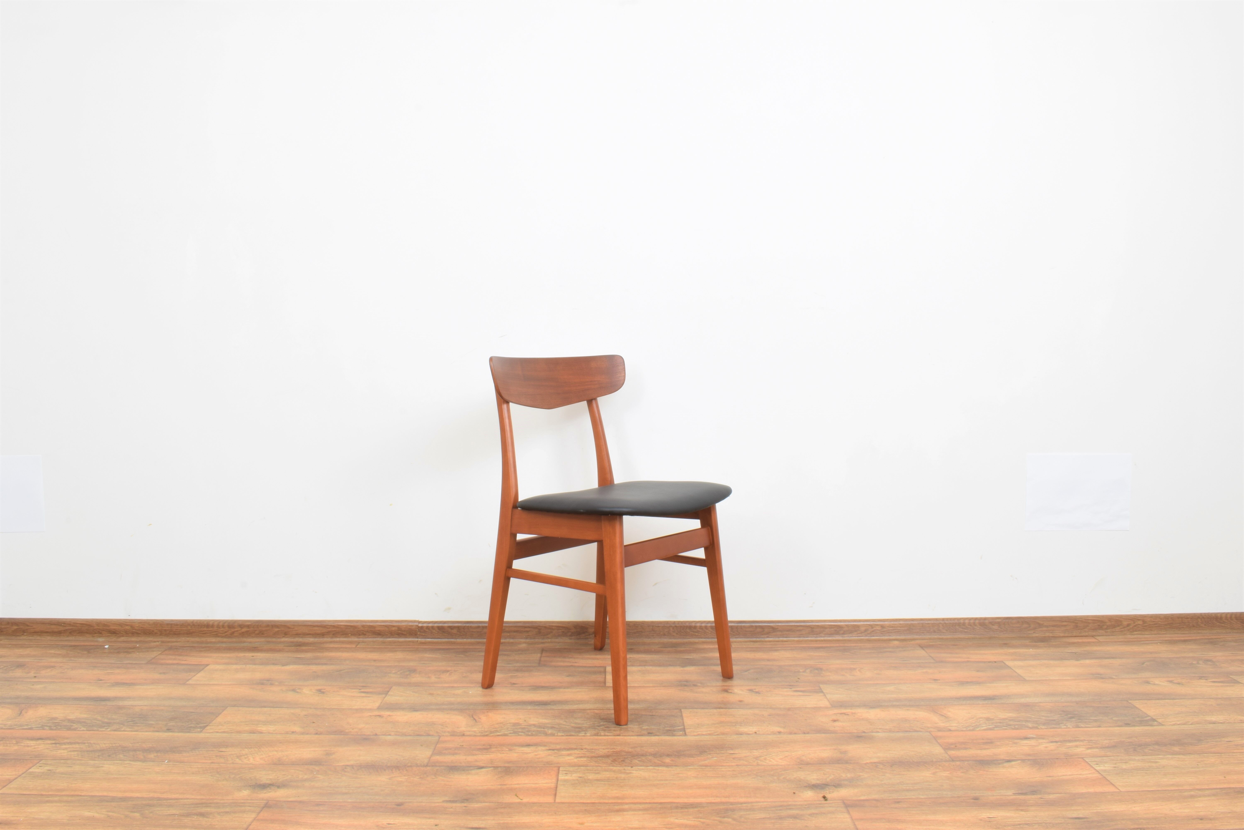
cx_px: 622
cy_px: 415
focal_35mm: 30
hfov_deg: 61.9
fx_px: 1037
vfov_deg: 43.6
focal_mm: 20
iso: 100
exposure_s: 4
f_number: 25
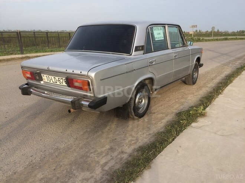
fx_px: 205
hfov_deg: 61.7
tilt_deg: -17.1
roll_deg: -0.1
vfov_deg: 48.2
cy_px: 92
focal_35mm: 29
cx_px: 122
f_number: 2.2
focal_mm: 4.15
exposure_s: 1/651
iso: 32
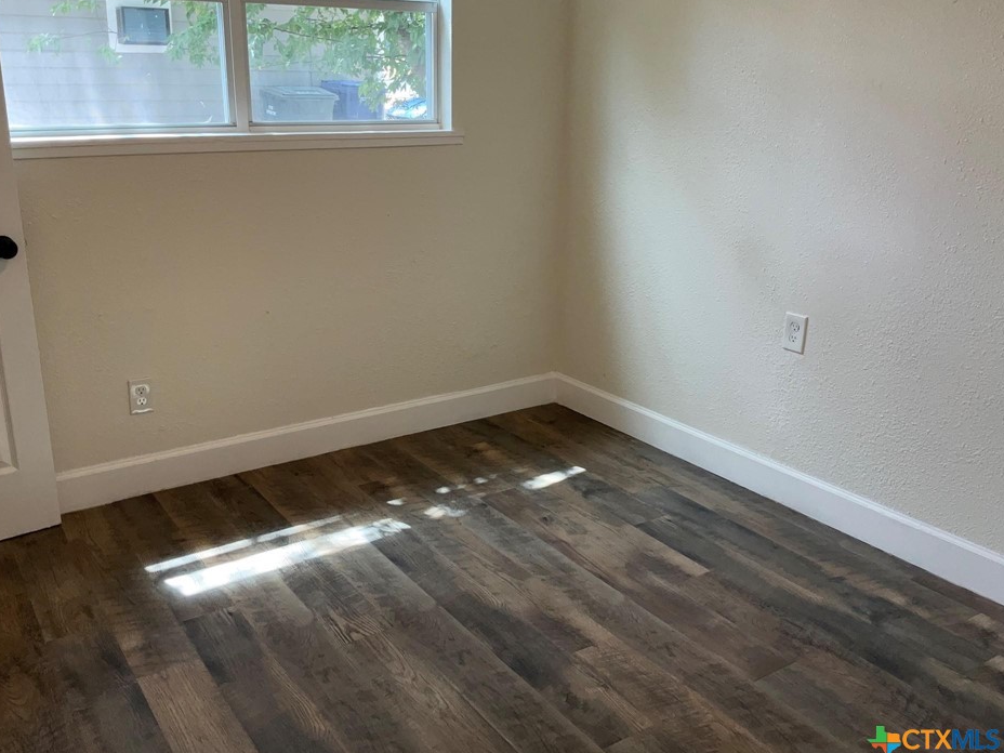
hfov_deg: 56.8
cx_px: 472
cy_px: 364
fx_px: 928
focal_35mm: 32
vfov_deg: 44.2
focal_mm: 3
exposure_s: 1/120
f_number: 1.8
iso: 25
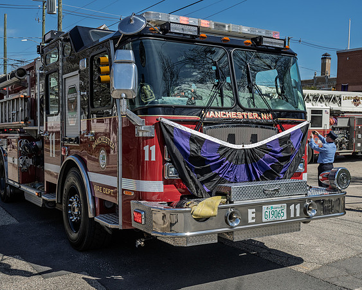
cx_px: 189
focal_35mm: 43
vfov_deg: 34.9
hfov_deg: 43.0
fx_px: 460
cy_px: 154
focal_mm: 34.5
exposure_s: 1/1000
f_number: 8
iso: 500
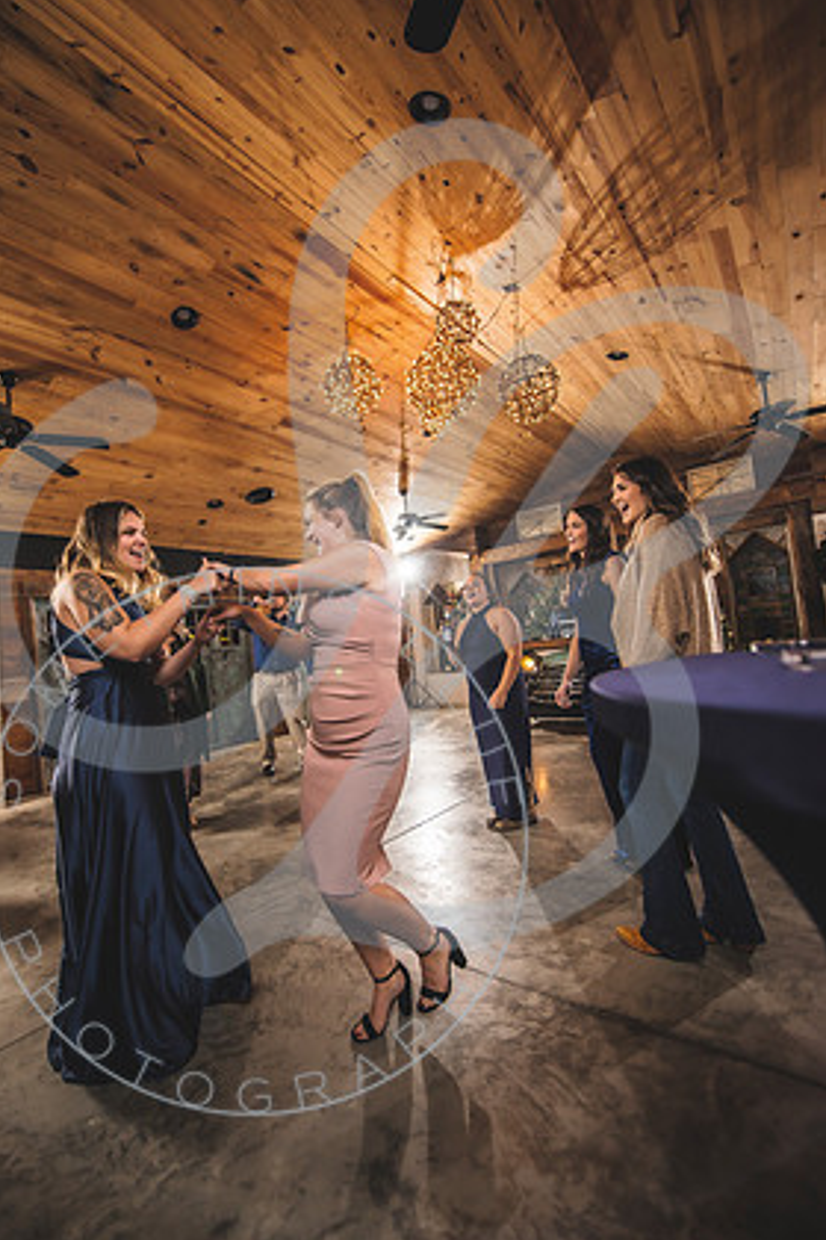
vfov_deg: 100.4
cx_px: 386
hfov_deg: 77.2
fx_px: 516
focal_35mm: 15
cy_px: 617
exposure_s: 1/200
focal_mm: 14
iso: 800
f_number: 2.8
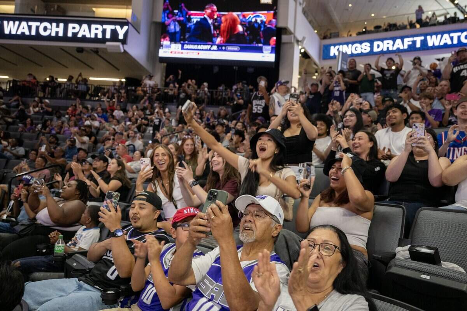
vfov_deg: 53.1
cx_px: 234
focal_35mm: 24
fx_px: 311
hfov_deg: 73.7
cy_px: 156
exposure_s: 1/200
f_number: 2.8
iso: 1250
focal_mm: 24
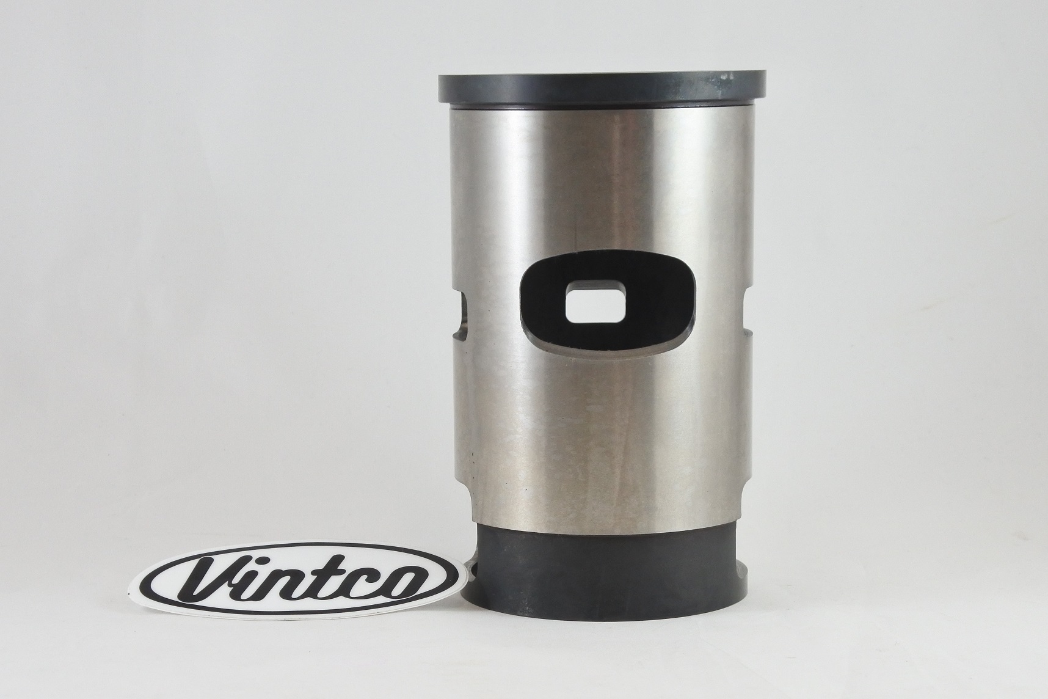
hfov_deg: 36.2
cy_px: 350
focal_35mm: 55
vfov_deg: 24.6
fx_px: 1601
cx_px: 524
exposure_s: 1/125
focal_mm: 20.6
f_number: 4.8
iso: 560
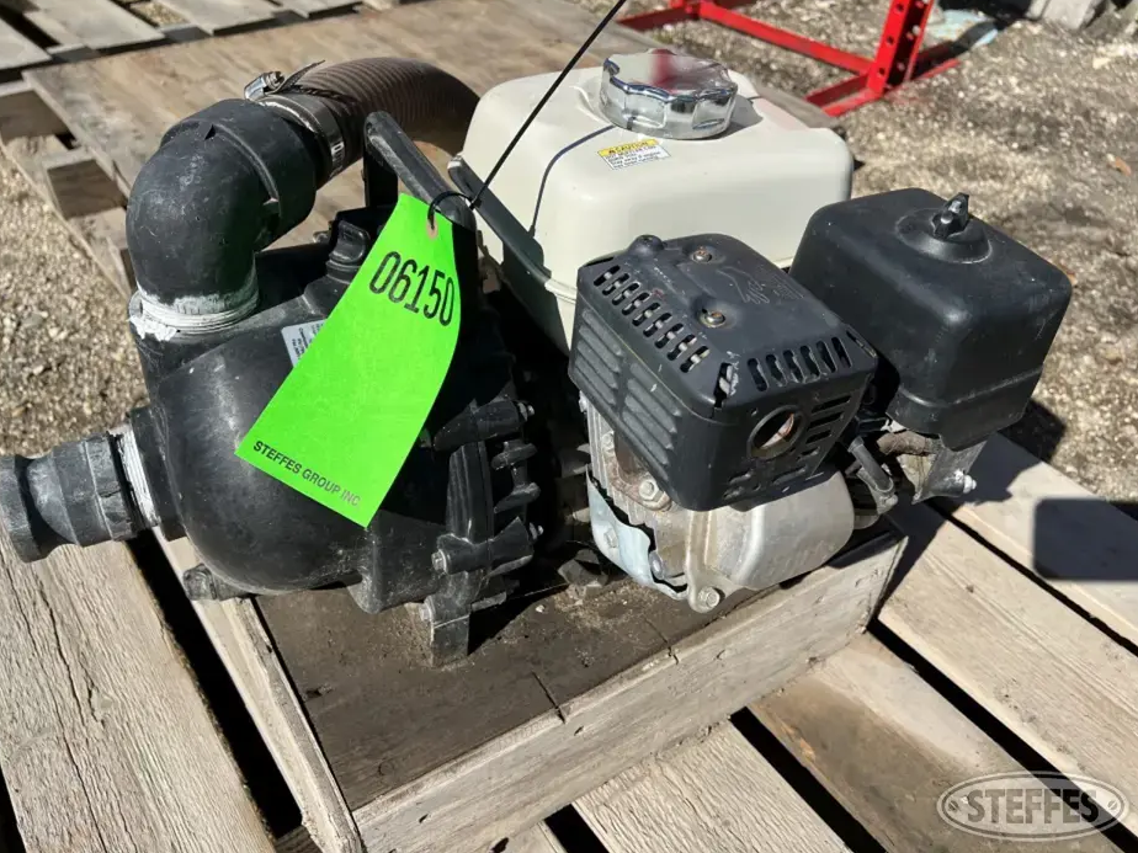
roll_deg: -1.7
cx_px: 564
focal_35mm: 27
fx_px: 888
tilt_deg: -41.5
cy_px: 412
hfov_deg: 65.3
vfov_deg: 51.3
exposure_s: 1/5319
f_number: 1.5
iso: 50
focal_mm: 5.7
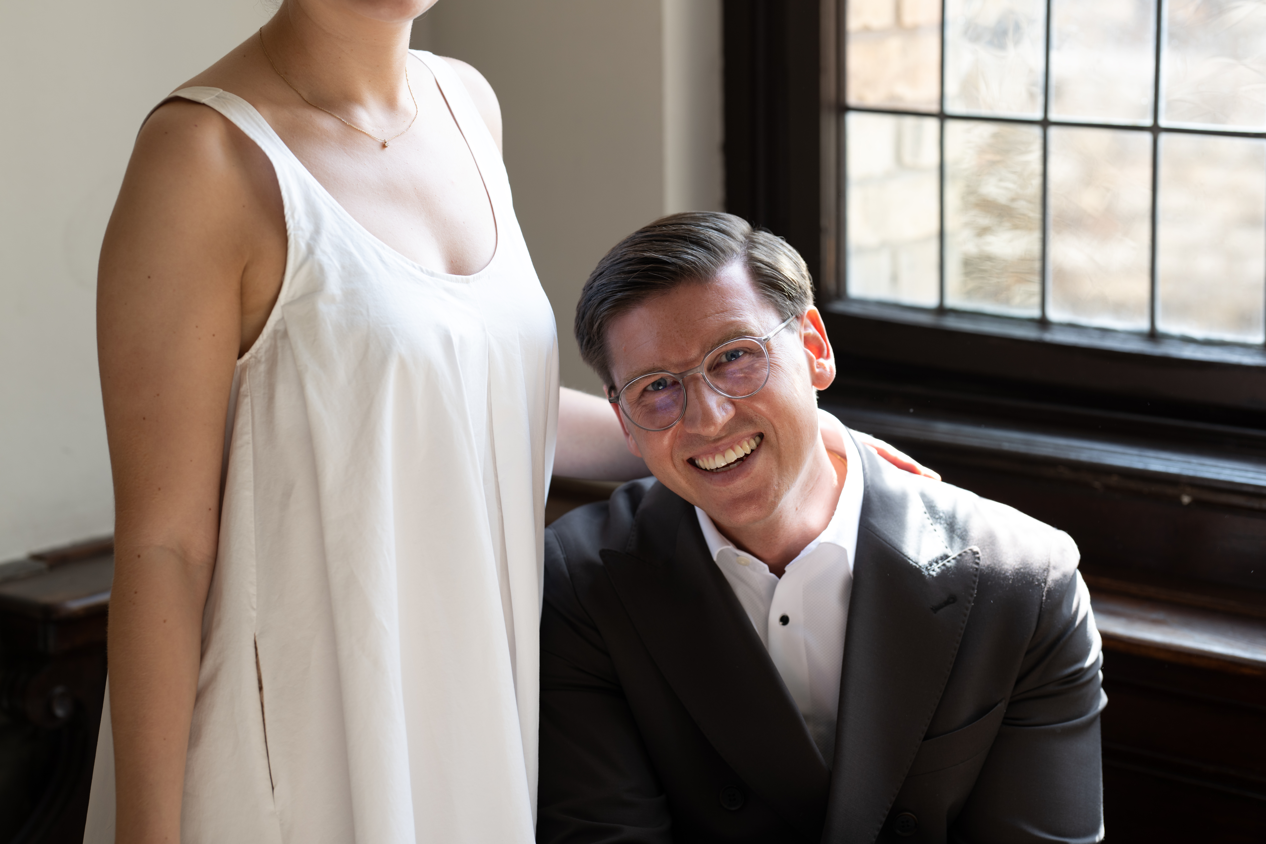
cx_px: 633
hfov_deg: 23.9
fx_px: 2989
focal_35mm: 85
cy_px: 422
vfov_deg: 16.1
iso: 125
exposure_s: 1/100
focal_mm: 85
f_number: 3.2
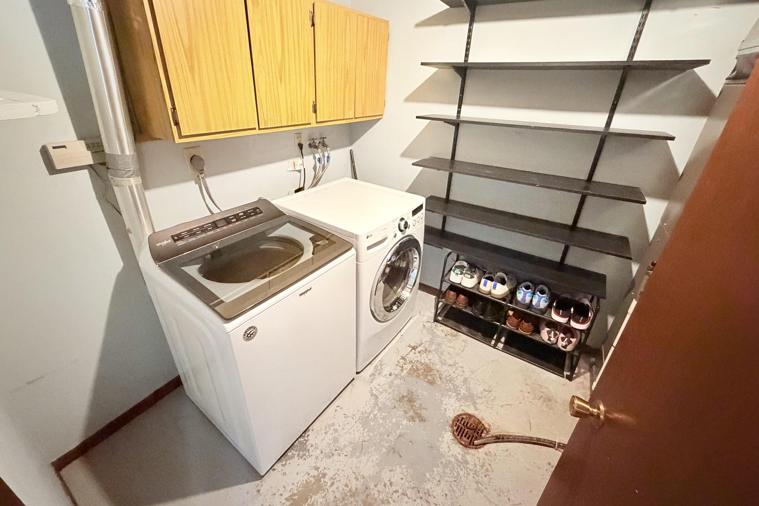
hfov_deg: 100.4
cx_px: 375
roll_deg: -1.4
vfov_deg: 77.2
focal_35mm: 15
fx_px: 316
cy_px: 236
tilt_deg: -25.9
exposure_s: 1/40
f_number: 2.2
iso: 1000
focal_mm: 2.22
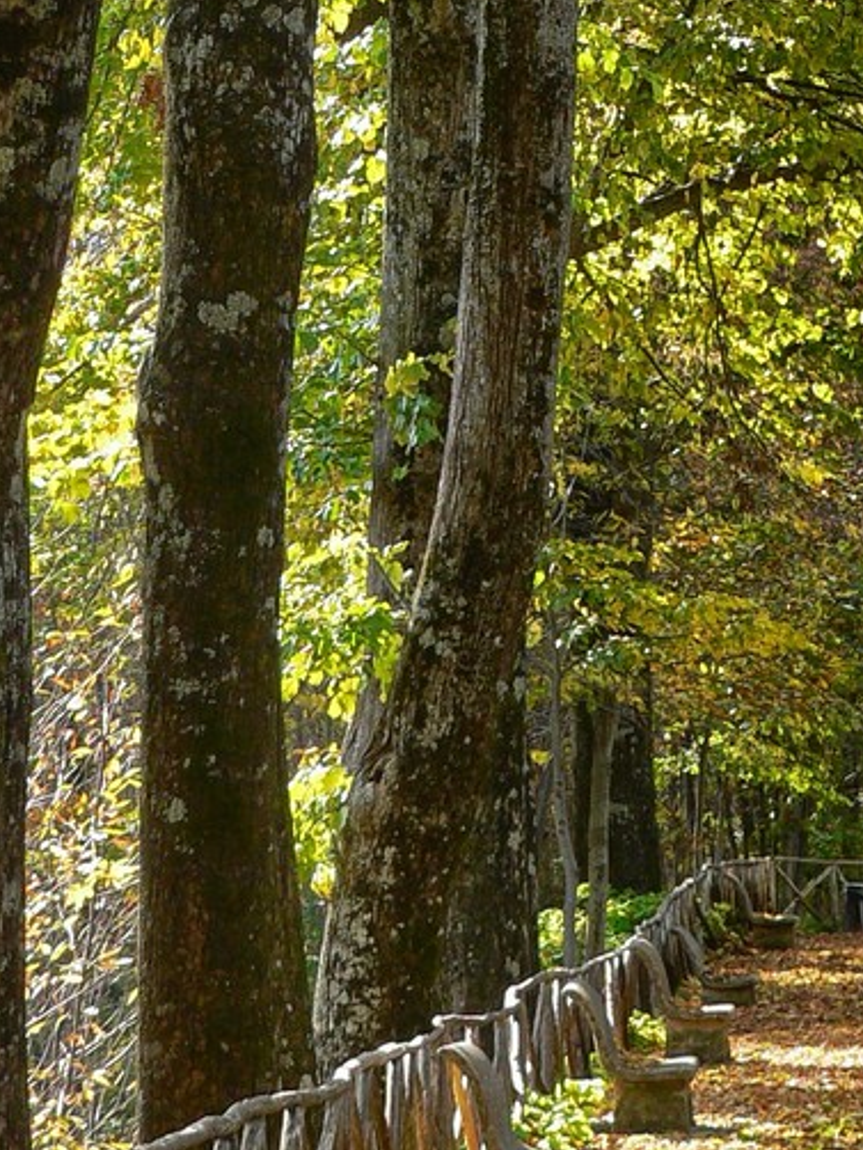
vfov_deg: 8.3
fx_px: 7871
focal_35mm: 237
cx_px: 753
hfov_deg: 6.3
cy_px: 163
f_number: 3.6
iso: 80
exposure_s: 1/100
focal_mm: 15.5
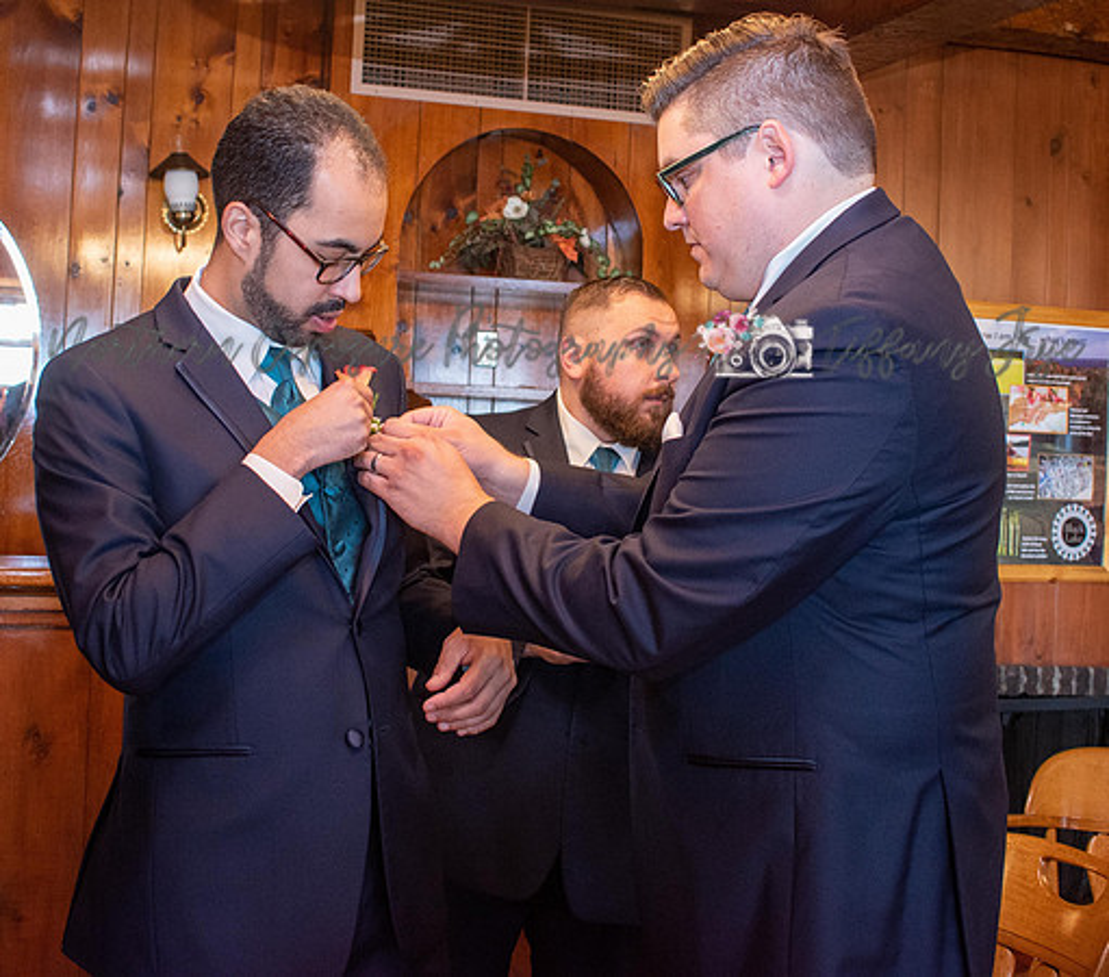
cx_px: 521
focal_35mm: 46
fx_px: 1564
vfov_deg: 34.5
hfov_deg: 39.0
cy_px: 381
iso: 1000
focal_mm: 21
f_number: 3.8
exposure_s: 1/60
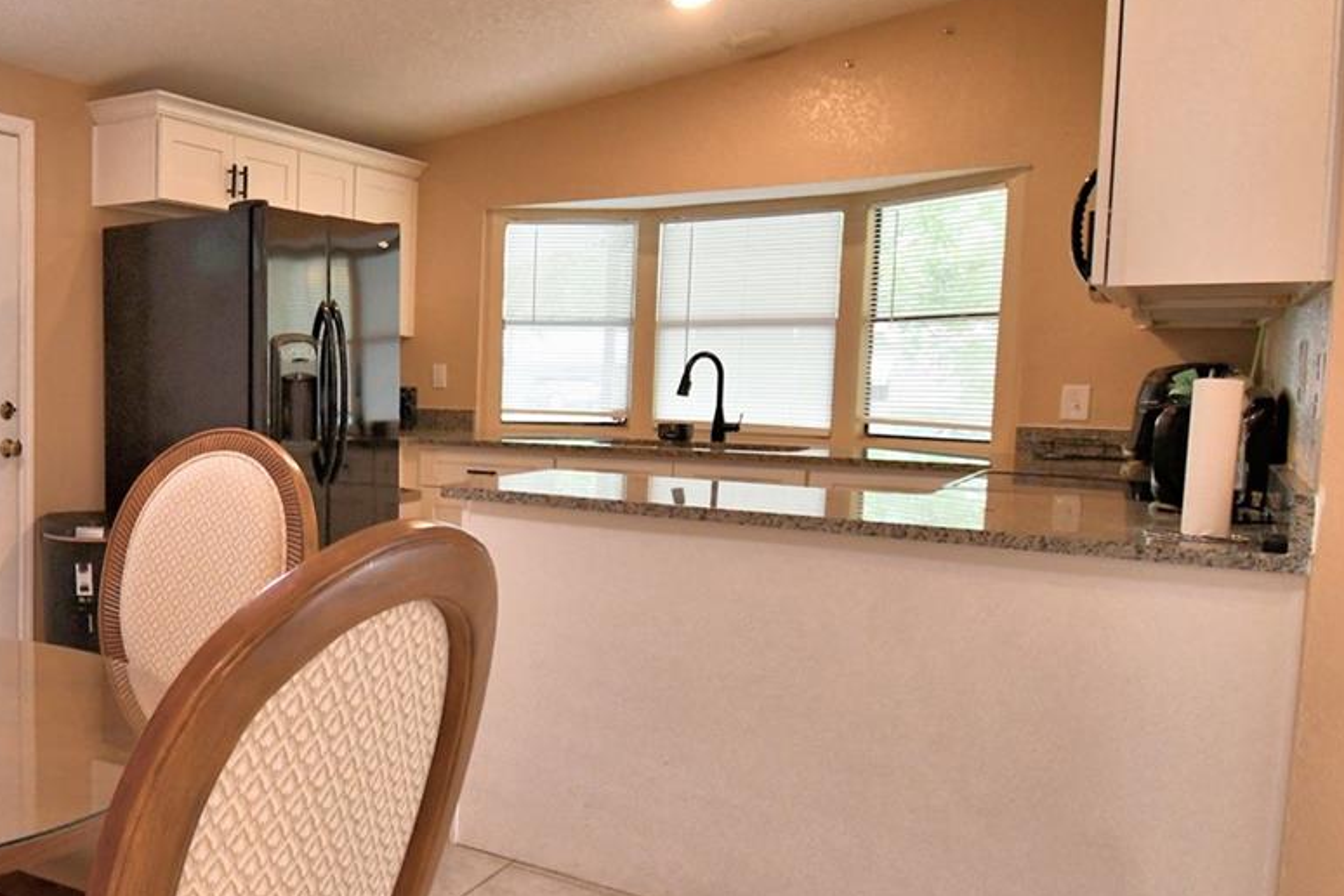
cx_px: 155
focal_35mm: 31
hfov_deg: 53.4
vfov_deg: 42.3
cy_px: 469
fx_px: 1157
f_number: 4.5
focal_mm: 10
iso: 1250
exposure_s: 1/125
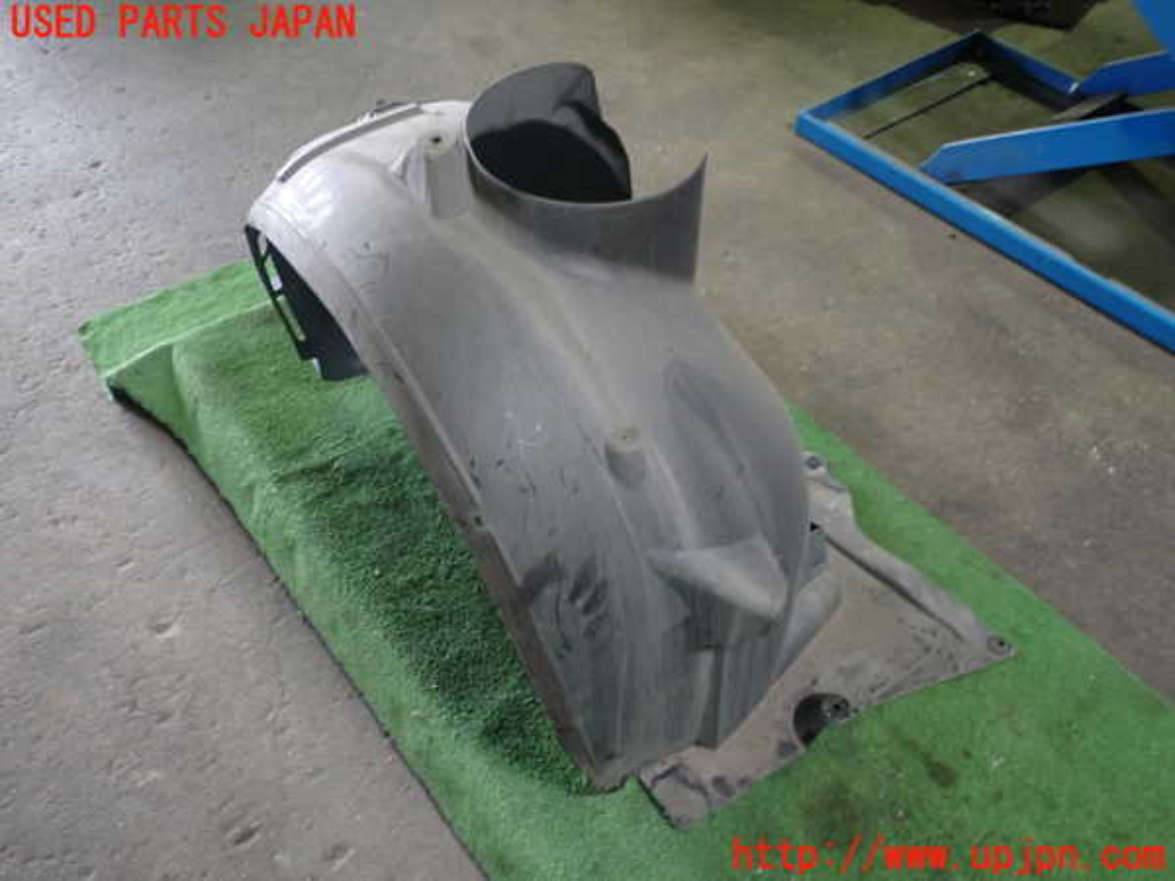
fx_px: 1018
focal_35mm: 30
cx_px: 588
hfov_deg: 60.0
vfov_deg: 46.8
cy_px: 440
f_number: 2.3
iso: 320
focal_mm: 5.4
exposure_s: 1/30
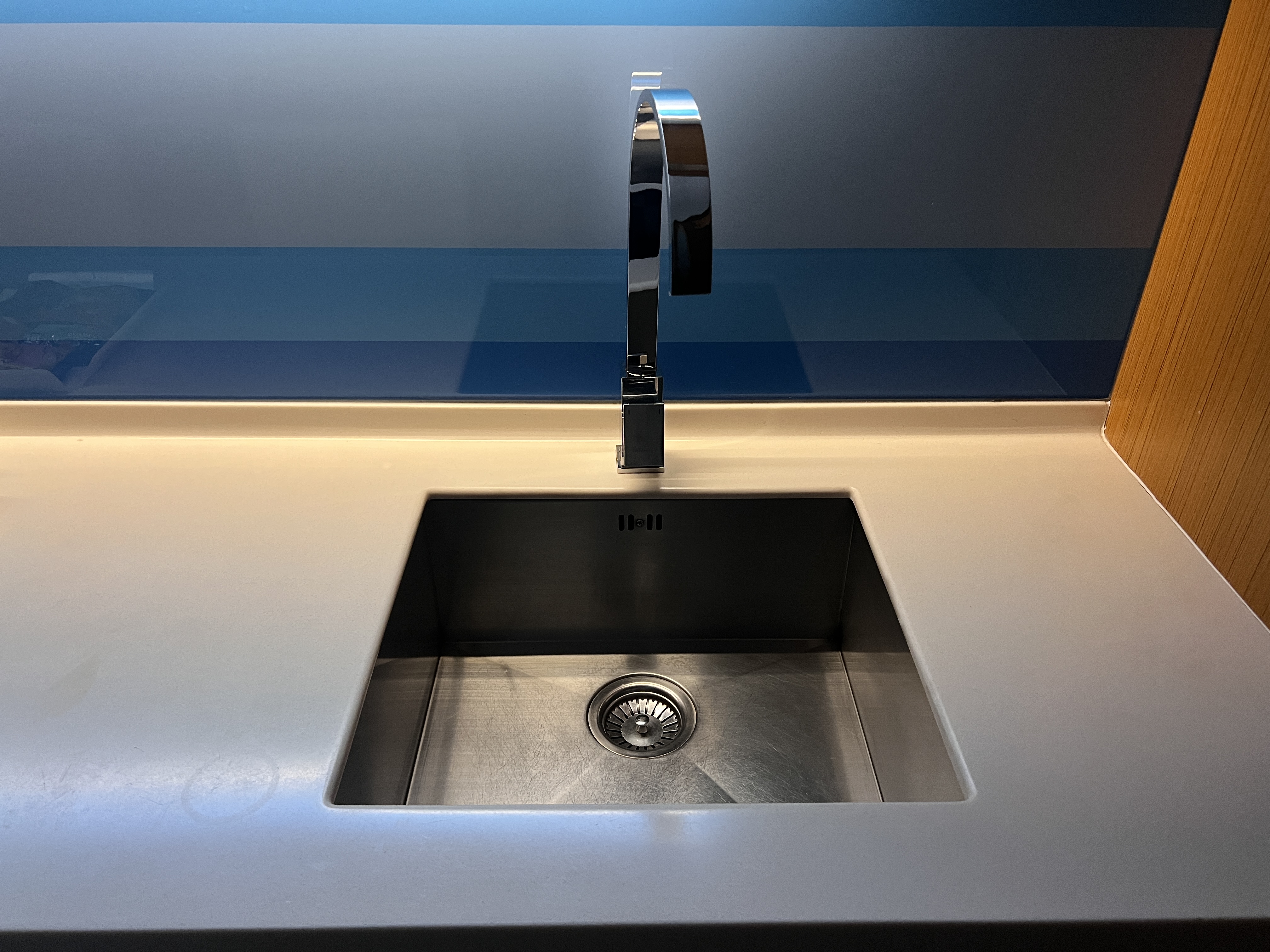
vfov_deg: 53.1
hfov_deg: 67.3
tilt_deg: -32.9
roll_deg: -0.2
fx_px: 954
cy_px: 476
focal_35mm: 26
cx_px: 635
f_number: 1.5
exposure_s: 1/50
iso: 250
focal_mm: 5.7
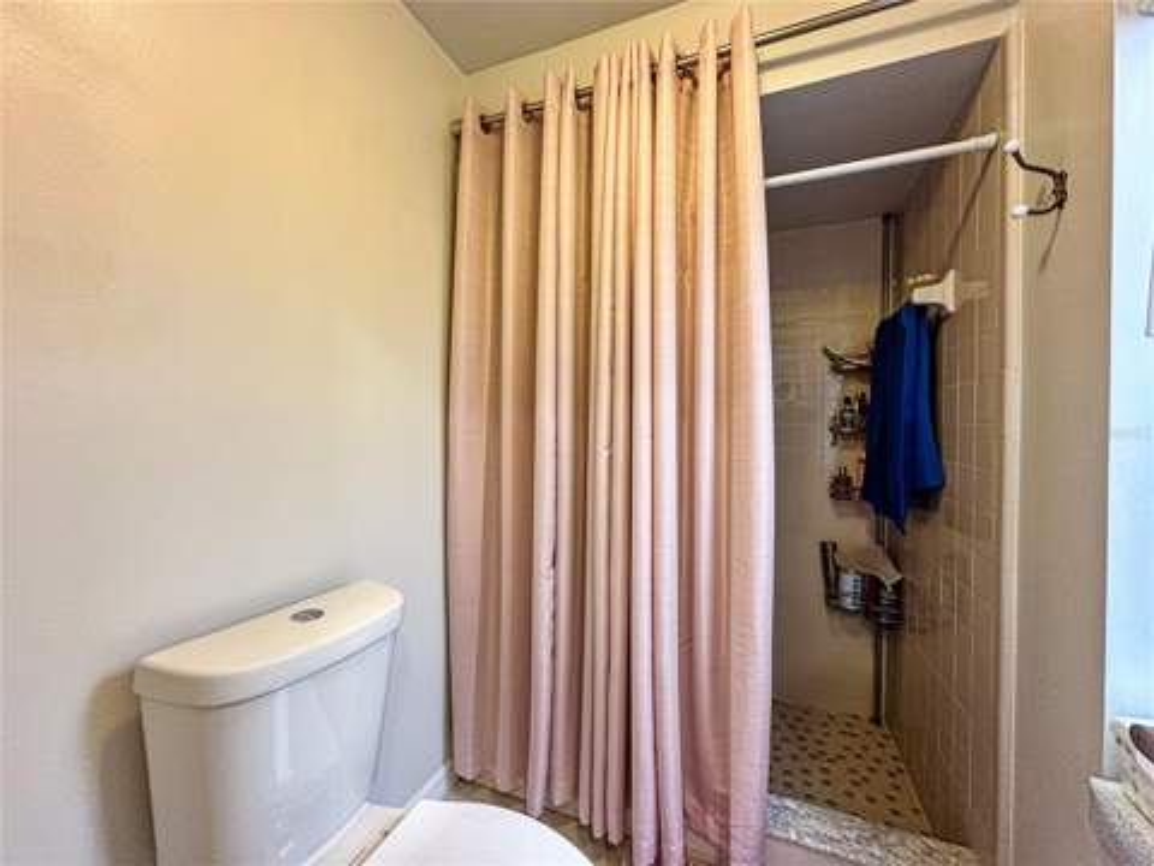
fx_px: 467
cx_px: 577
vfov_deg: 85.7
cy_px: 433
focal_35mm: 14
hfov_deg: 102.1
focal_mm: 2.22
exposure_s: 1/60
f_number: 2.2
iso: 250
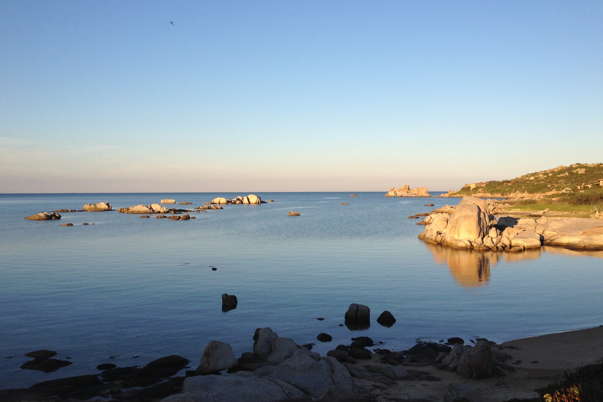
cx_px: 304
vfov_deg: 35.9
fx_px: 620
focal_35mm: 37
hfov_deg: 51.9
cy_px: 180
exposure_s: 1/986
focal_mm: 4.28
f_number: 2.4
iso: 64
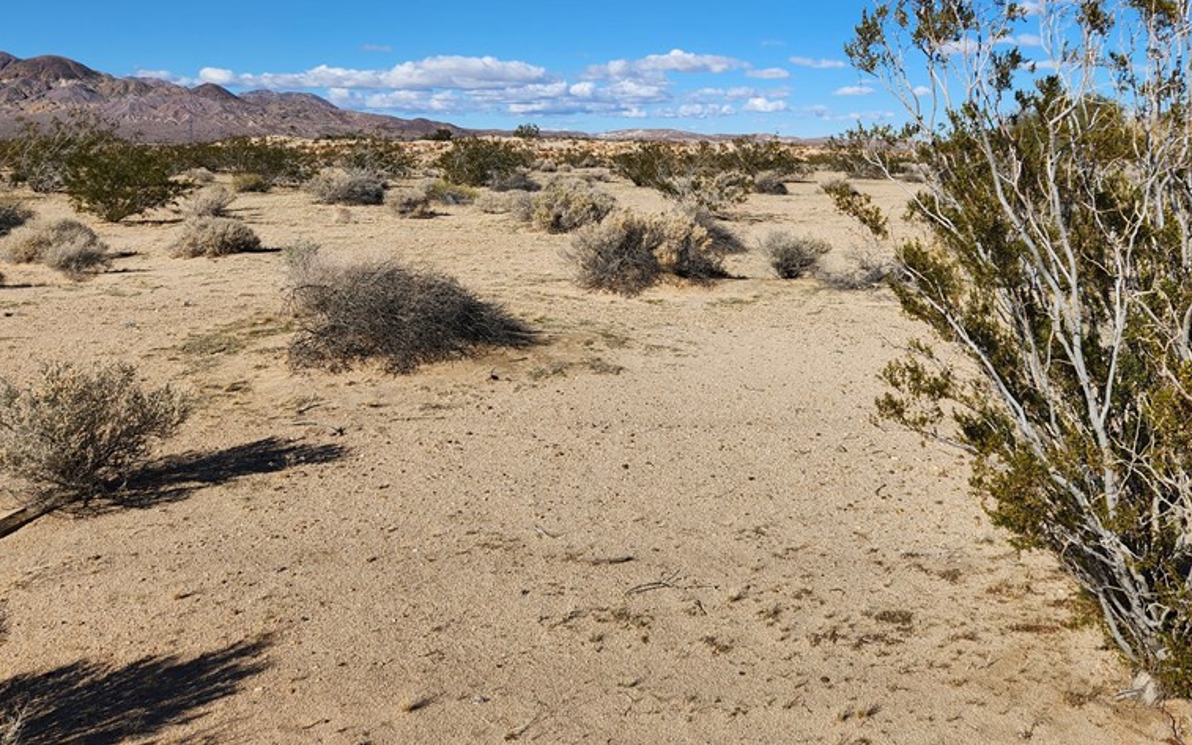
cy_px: 183
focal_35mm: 33
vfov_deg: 37.3
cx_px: 746
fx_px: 1072
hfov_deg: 57.4
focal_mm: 5.4
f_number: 1.8
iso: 20
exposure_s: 1/2600
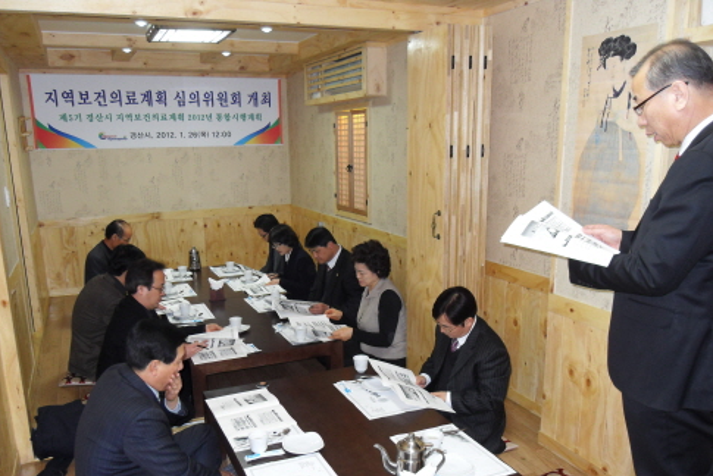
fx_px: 594
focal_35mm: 30
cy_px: 264
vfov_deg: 43.6
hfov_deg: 61.9
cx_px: 348
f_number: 2.8
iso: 200
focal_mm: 6
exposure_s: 1/45
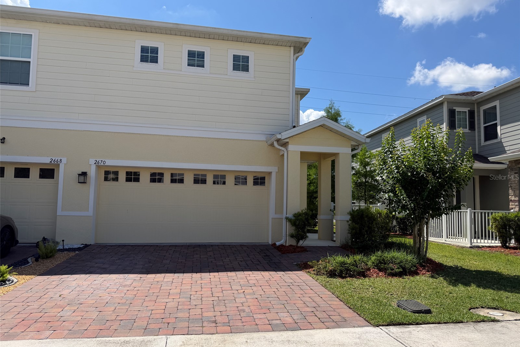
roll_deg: +0.4
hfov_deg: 71.5
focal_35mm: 25
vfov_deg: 51.3
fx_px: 361
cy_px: 177
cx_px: 260
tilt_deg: +3.5
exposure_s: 1/5319
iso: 80
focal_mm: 6.76
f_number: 1.78
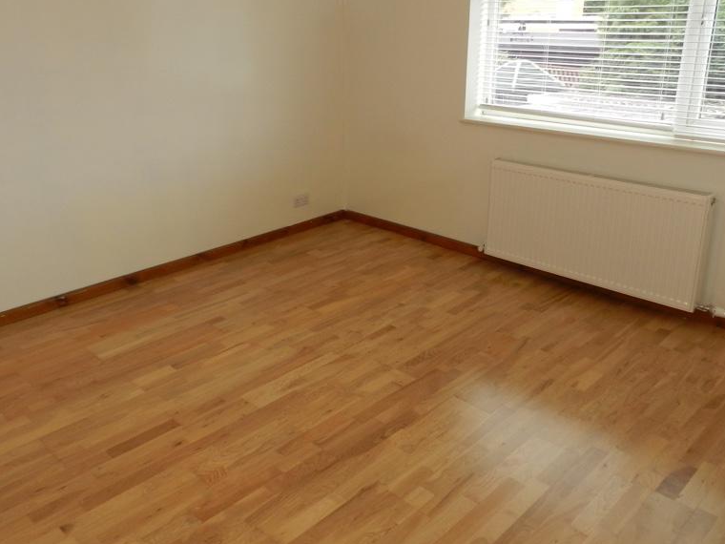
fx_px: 649
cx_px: 335
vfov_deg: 45.1
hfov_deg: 58.3
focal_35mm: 31
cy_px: 211
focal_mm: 4
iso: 180
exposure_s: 1/30
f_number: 3.4
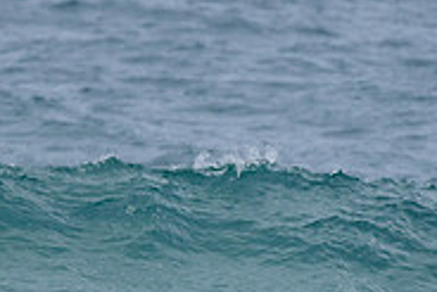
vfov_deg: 0.7
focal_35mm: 1927
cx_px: -342
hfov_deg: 1.1
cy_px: 270
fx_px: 23409
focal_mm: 500
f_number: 5.6
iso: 110
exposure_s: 1/2000
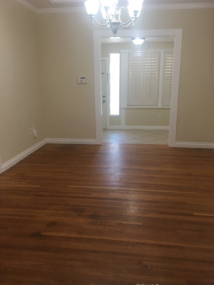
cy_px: 144
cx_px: 109
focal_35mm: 30
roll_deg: +0.7
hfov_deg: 46.8
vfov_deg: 60.0
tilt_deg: -12.0
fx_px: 247
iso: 32
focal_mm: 4.15
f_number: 2.2
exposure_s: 1/15
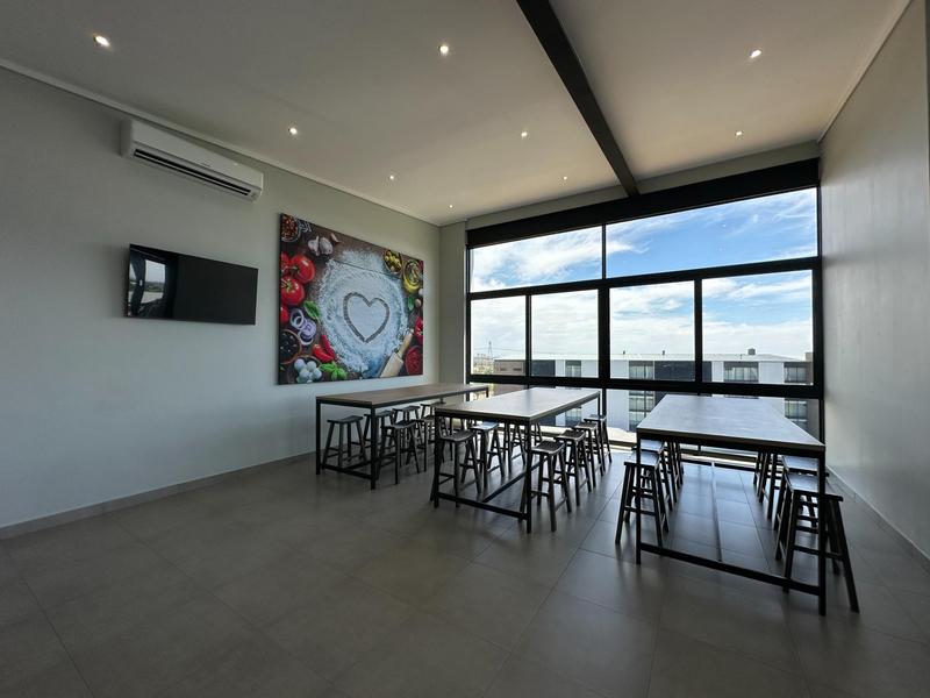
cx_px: 465
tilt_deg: +0.1
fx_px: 376
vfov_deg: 85.7
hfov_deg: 102.1
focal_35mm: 14
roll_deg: -0.1
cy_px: 349
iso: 40
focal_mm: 2.22
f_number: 2.2
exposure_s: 1/831
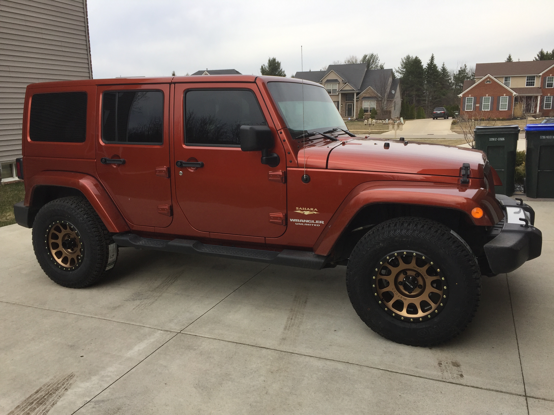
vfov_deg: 48.2
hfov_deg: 61.7
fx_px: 464
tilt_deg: -11.0
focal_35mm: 29
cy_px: 208
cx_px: 277
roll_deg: -0.8
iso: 32
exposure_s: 1/507
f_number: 2.2
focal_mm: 4.15
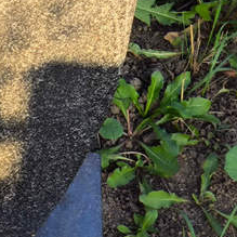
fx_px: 1247
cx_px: -187
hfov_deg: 10.3
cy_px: -71
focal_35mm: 161
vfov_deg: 10.6
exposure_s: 1/161
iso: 50
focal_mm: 4.71
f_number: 1.7
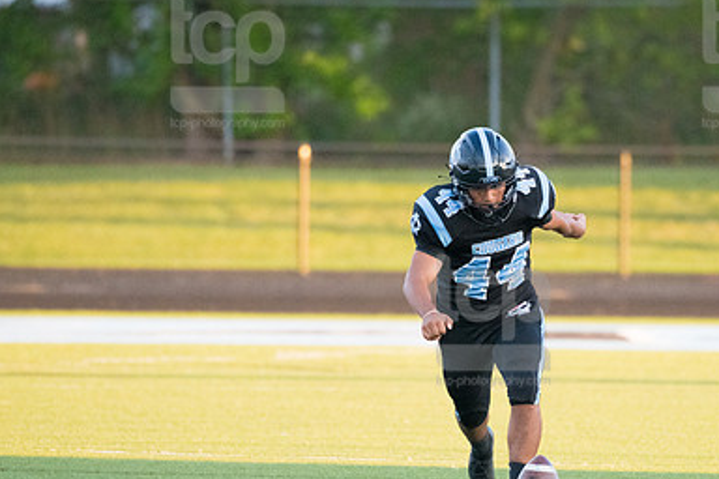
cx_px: 494
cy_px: 321
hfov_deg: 3.1
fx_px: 13280
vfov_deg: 2.1
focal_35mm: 665
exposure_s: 1/2000
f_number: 5.6
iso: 4000
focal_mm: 440
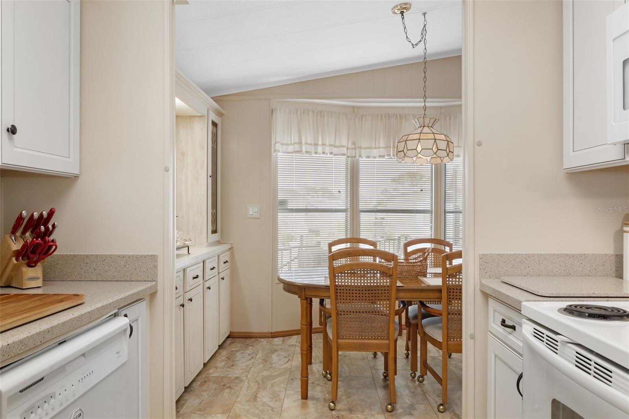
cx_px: 314
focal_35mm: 24
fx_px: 427
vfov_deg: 52.3
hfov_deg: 72.7
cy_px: 210
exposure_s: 1/3
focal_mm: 16.3
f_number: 8
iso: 250
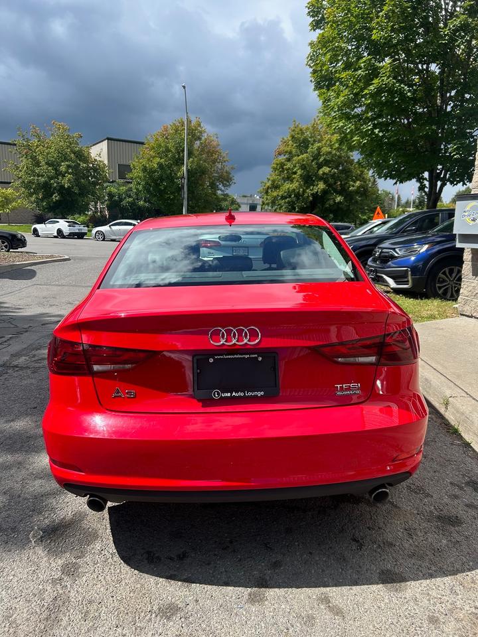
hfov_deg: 53.1
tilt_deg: -10.9
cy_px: 318
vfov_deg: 67.3
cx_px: 239
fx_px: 479
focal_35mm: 26
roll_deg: -2.1
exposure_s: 1/2632
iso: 50
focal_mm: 5.7
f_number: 1.5
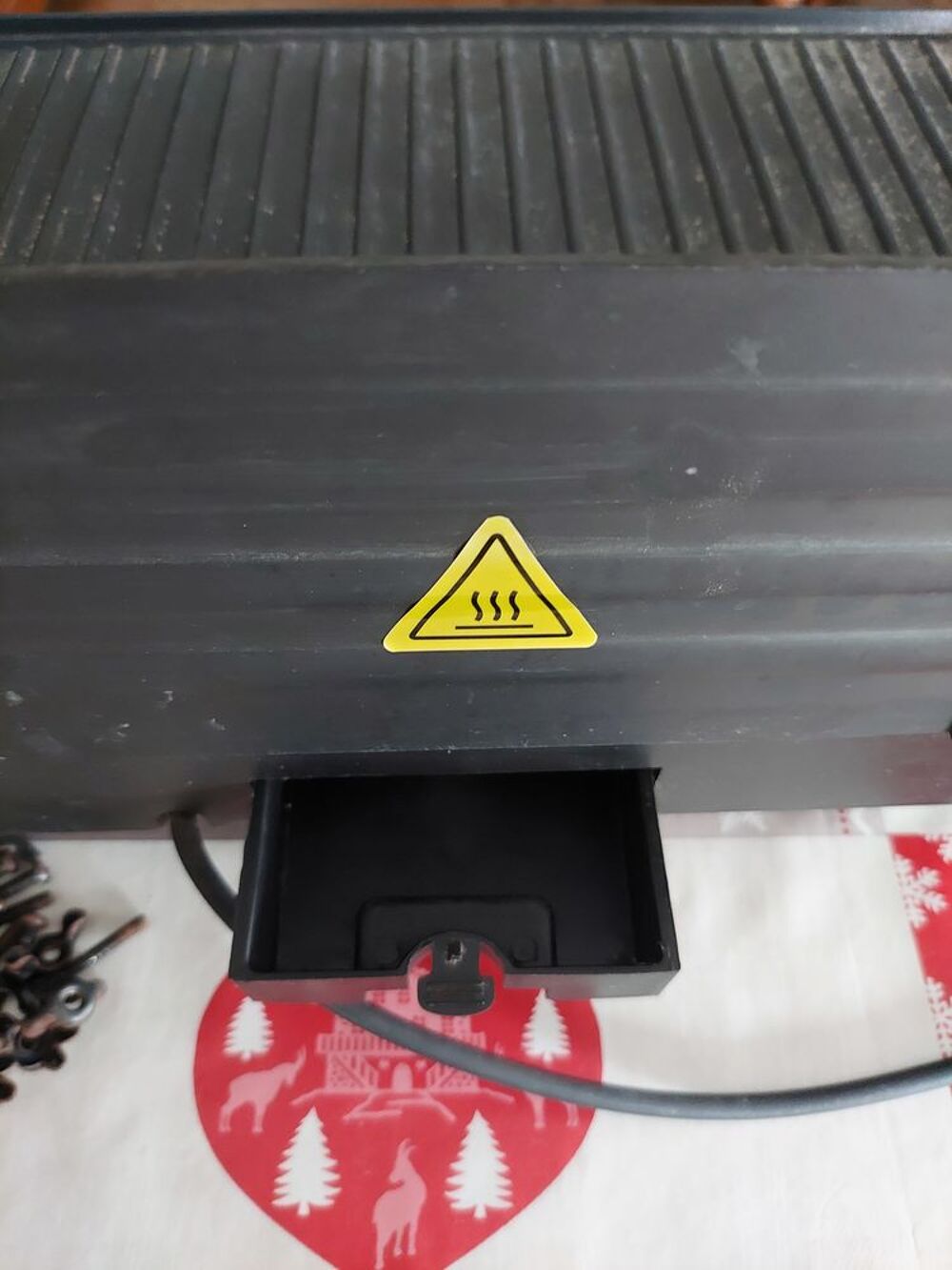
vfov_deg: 71.6
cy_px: 635
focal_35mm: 24
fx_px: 880
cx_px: 476
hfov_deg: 56.8
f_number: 1.8
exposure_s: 1/24
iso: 400
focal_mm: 5.23
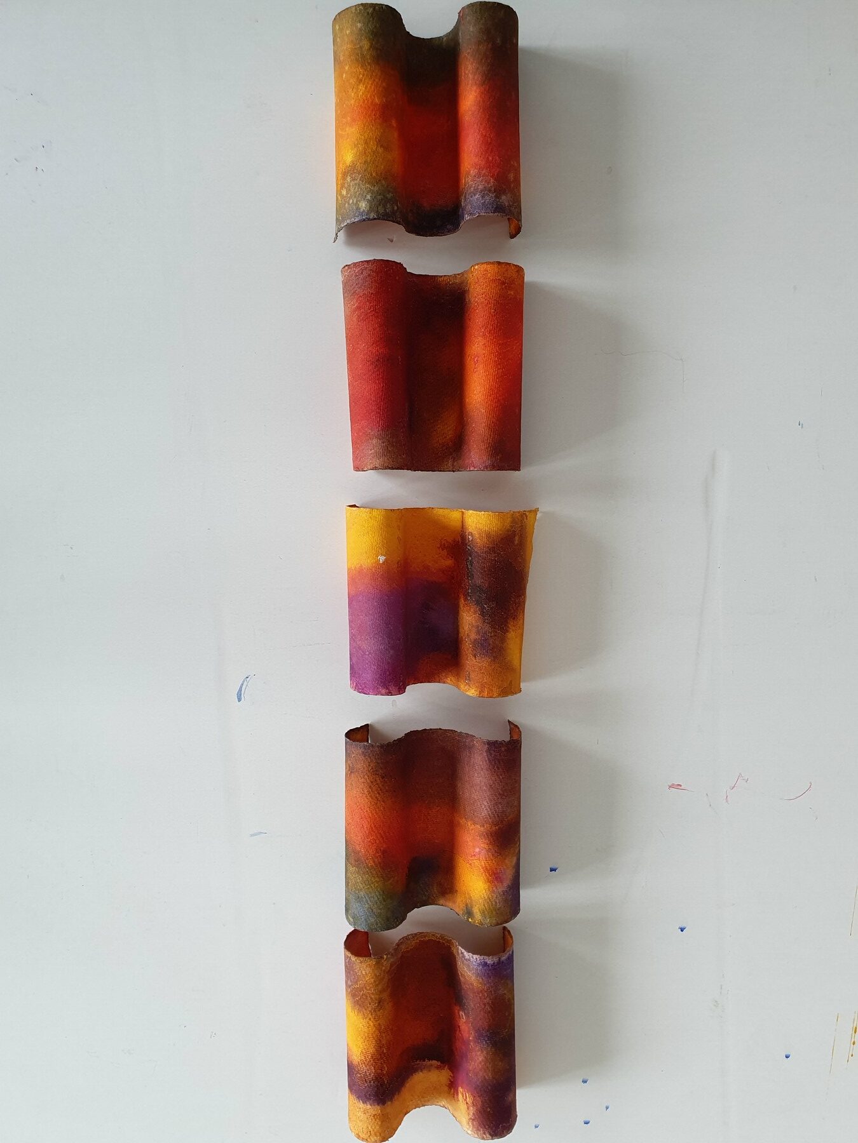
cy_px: 572
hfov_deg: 53.1
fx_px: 859
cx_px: 429
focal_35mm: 26
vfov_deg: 67.3
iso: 80
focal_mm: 4.32
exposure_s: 1/100
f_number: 2.4
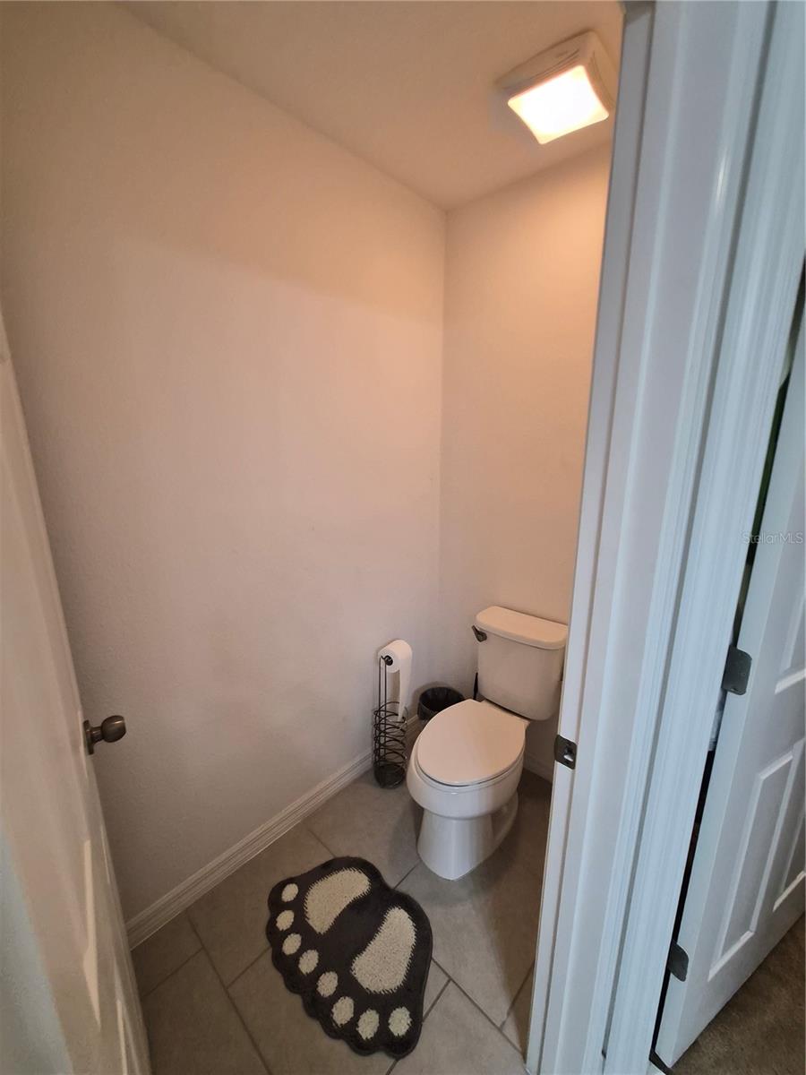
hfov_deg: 89.9
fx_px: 404
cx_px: 403
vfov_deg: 106.2
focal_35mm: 13
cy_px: 538
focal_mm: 1.7
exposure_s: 1/60
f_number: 2.2
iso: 250
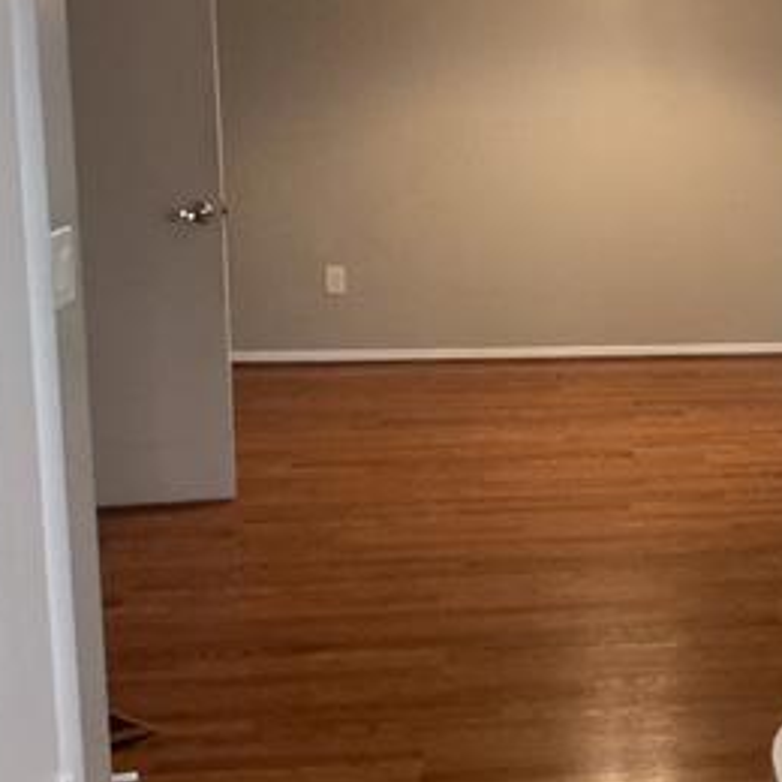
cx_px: 821
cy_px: 310
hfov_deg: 25.6
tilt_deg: -10.1
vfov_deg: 27.2
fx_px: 1610
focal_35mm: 63
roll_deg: -1.1
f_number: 1.8
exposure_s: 1/60
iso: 160
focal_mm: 3
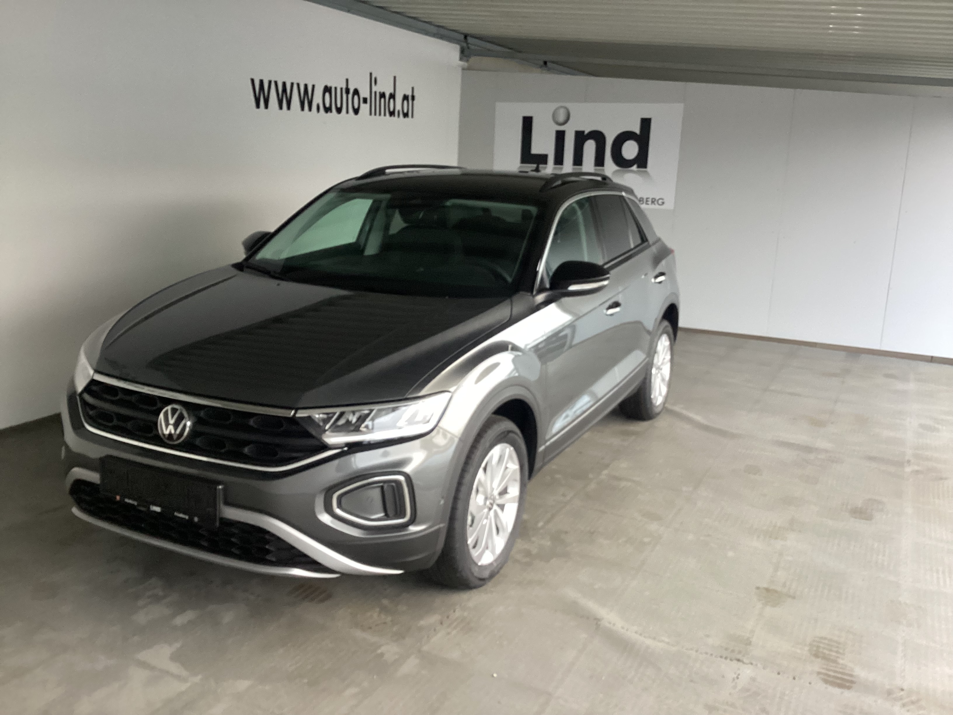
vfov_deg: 45.4
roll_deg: -2.3
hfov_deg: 58.4
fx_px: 853
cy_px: 358
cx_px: 476
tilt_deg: -13.1
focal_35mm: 31
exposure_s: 1/50
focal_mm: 3.3
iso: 250
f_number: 2.4
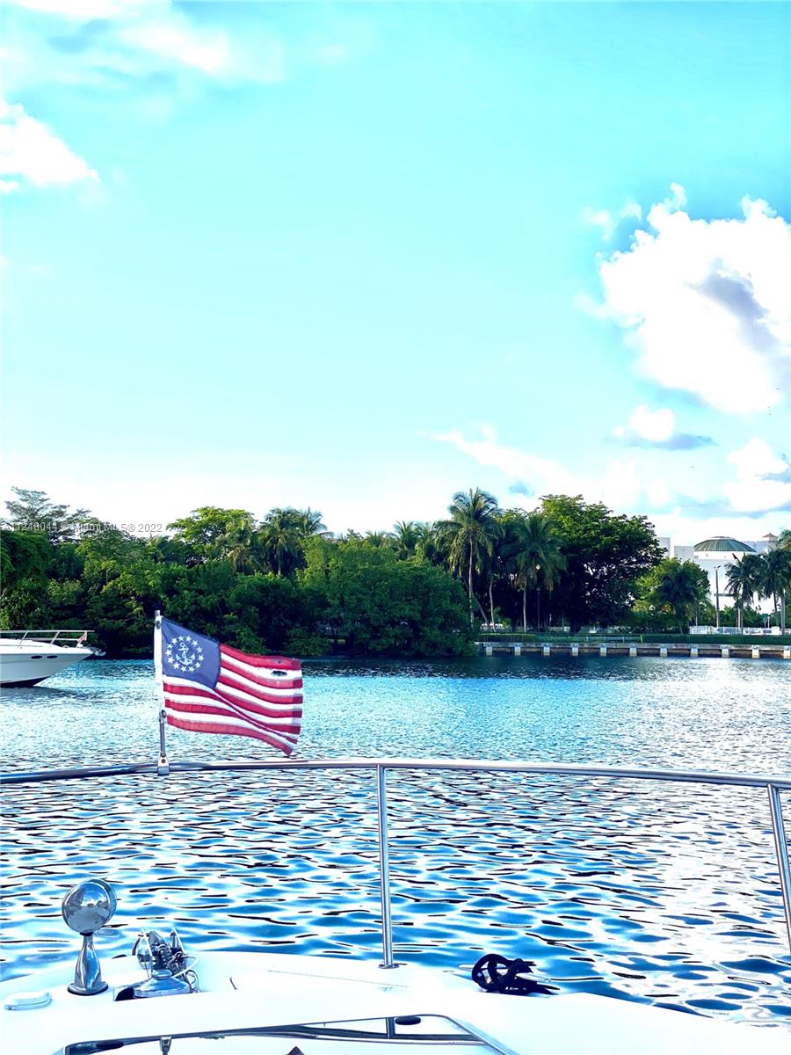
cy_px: 528
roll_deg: -0.6
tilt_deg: +4.8
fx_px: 1584
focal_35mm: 52
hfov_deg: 28.0
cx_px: 396
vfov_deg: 36.8
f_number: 2
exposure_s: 1/761
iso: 20
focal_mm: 6
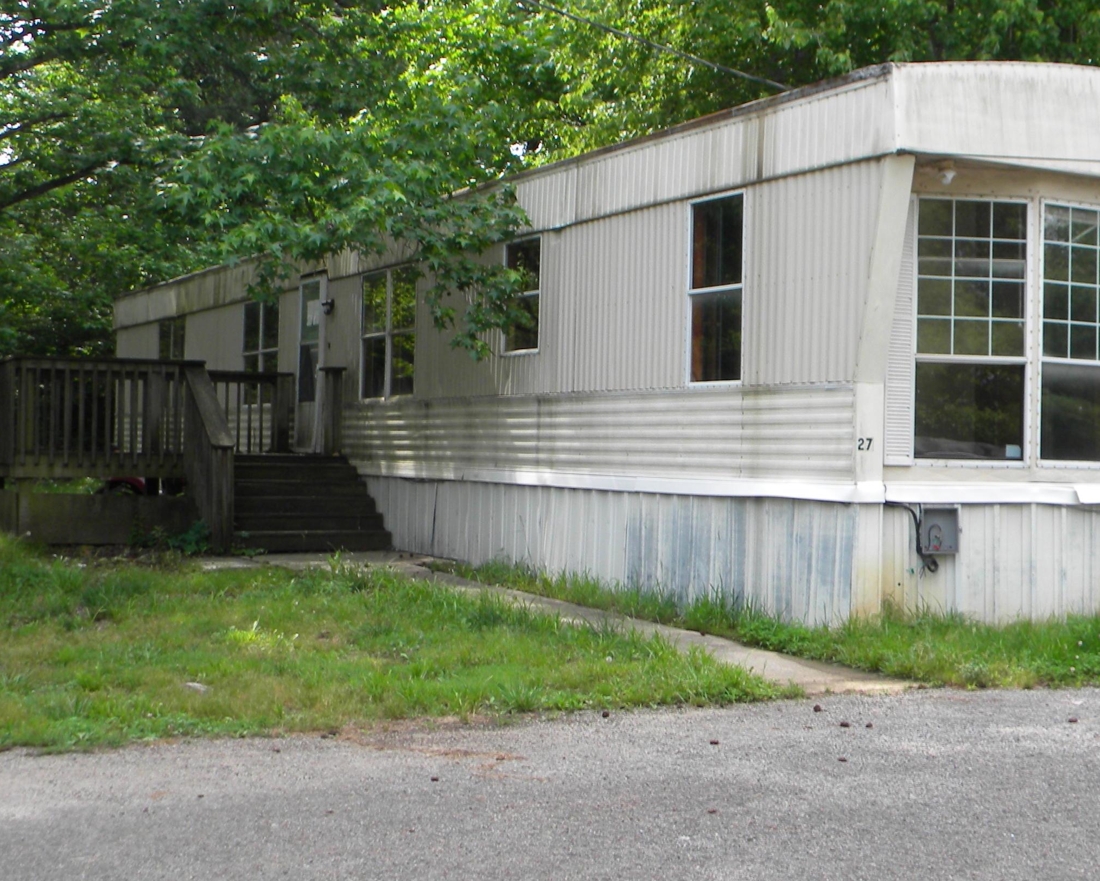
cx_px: 642
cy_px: 380
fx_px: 1693
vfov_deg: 29.1
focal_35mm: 52
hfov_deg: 35.9
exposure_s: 1/174
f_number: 3.7
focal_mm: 6.4
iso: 80
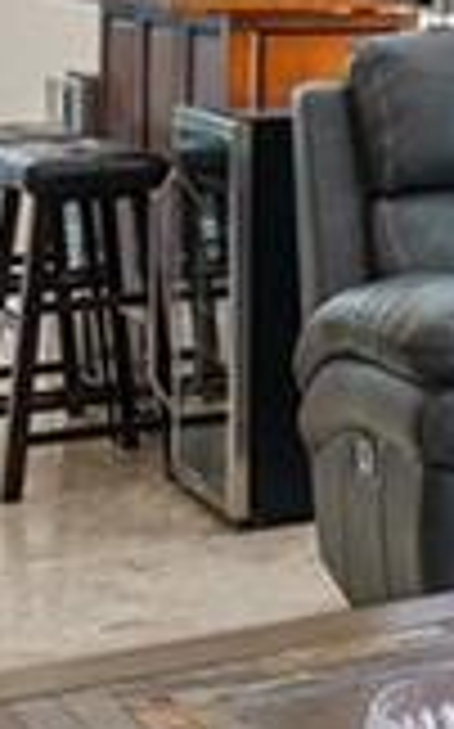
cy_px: -14
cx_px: 1358
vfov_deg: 16.9
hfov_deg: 8.9
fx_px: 2400
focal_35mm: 121
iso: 320
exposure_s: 1/30
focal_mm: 12
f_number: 8
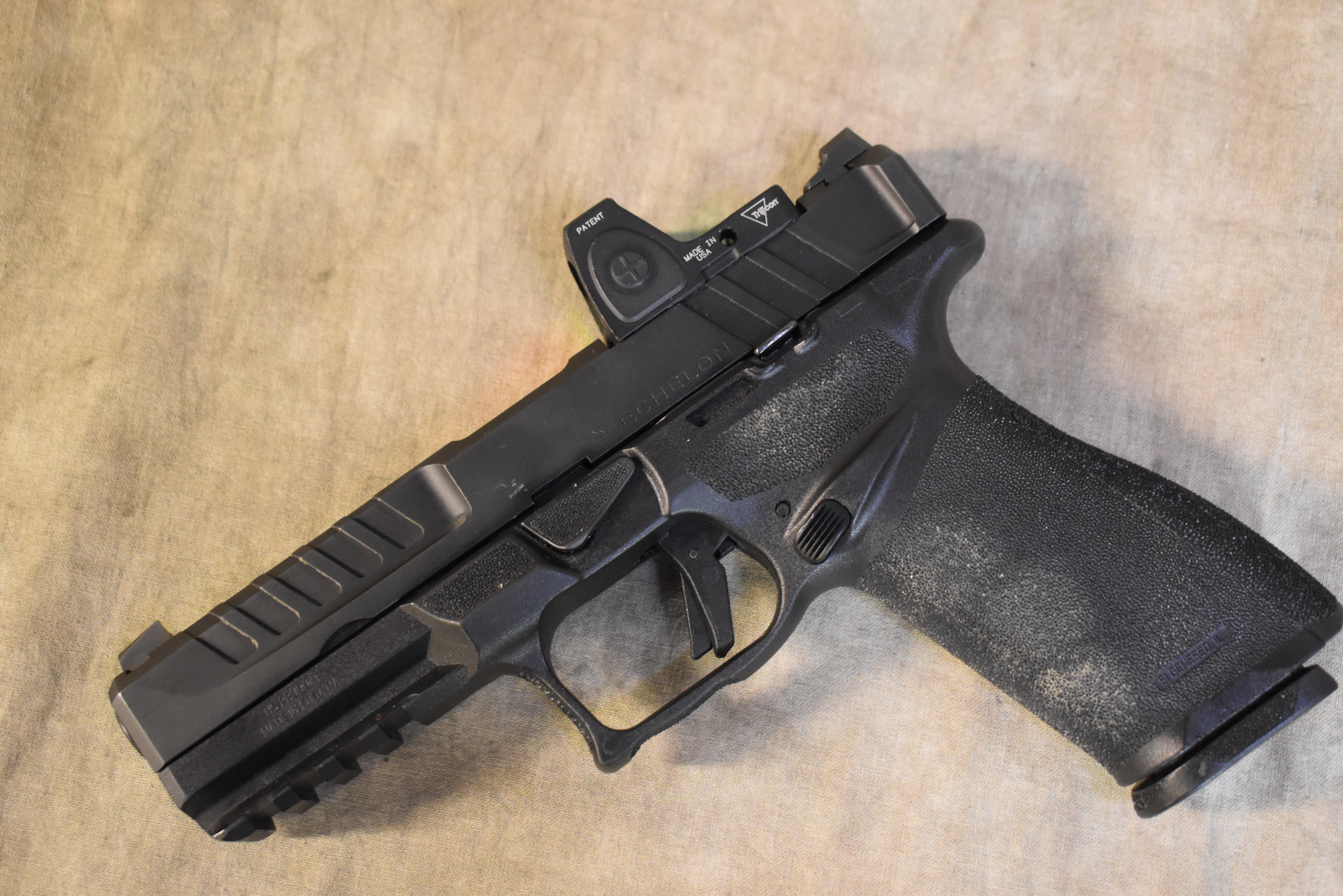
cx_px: 672
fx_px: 2014
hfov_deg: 36.9
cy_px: 448
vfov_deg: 25.1
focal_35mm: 54
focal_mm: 36
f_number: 4.8
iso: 3200
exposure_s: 1/20
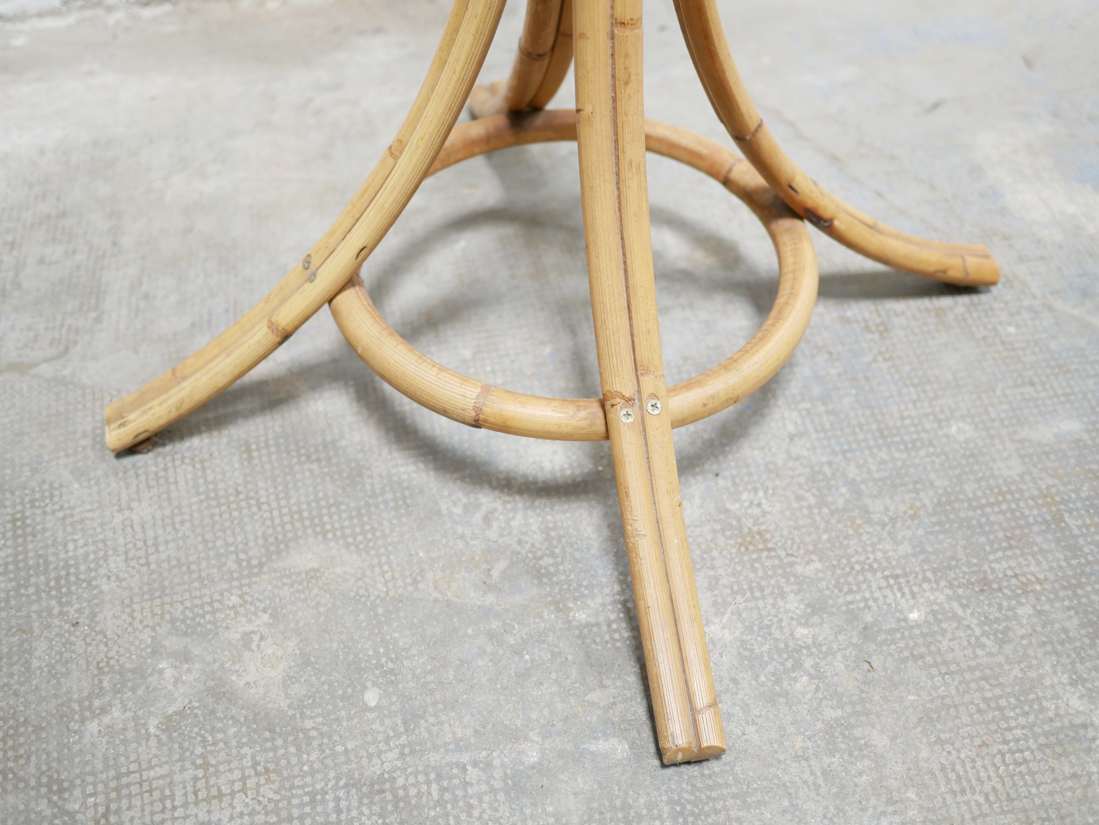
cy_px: 412
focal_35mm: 40
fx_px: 1270
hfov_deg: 46.8
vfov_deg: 36.0
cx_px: 550
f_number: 1.7
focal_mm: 20
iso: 640
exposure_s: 1/60
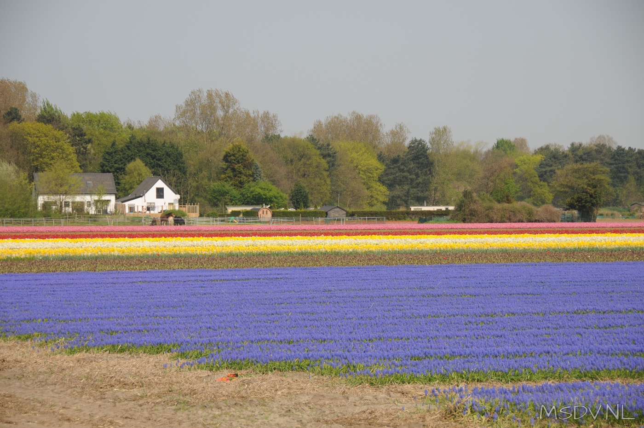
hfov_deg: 18.2
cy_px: 214
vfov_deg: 12.1
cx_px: 322
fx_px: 2010
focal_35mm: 112
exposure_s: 1/1250
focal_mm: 75
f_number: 5
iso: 200
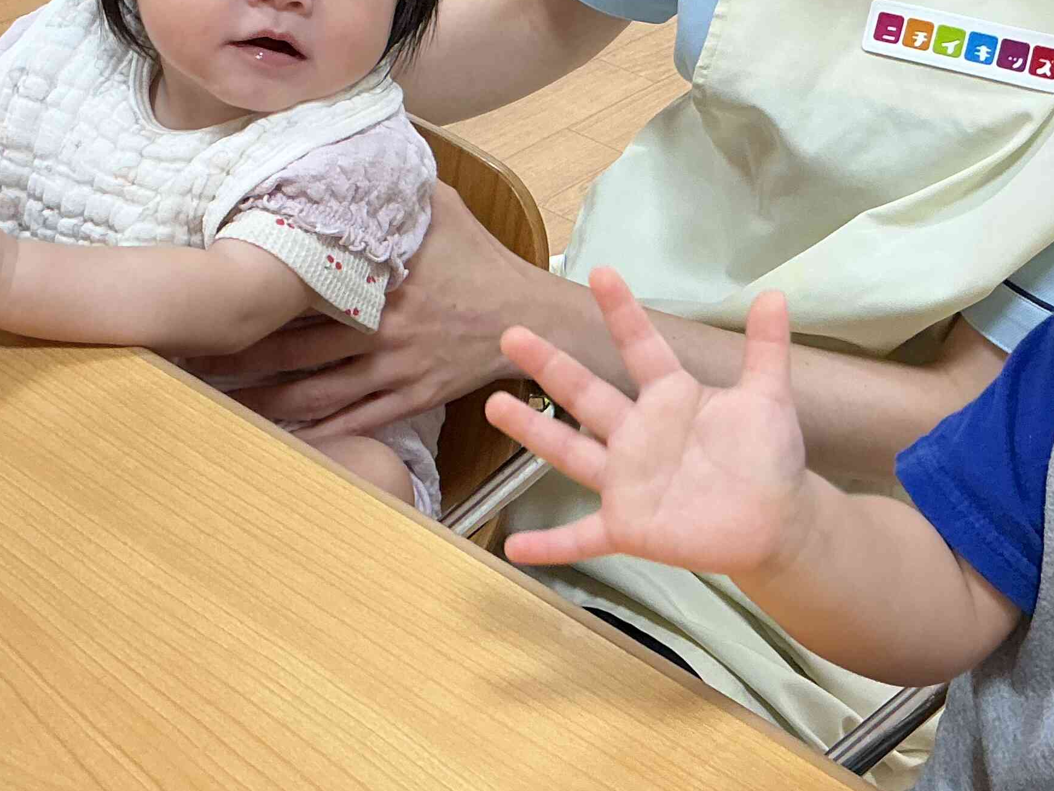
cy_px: 161
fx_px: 2040
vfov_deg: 21.7
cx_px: 673
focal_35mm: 67
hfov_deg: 28.8
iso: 50
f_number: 1.8
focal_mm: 3
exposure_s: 1/60
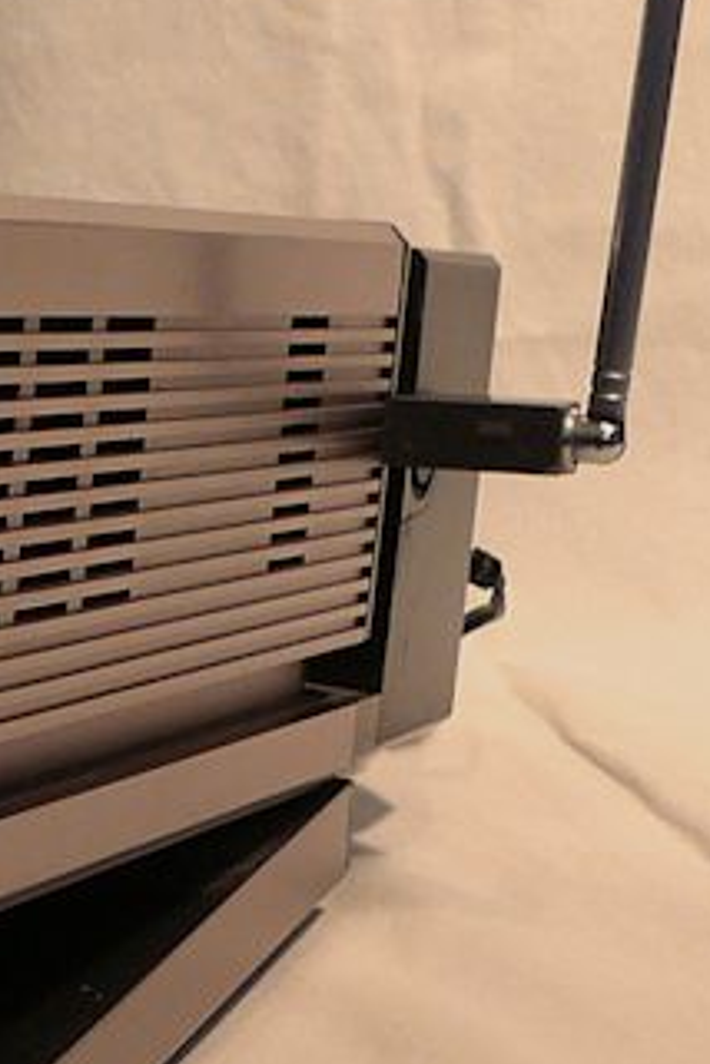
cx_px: -438
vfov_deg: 22.9
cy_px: 905
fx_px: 2574
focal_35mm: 87
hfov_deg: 14.4
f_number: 2.8
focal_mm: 5.2
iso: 100
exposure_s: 1/60
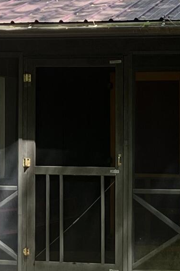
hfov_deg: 9.6
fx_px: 1072
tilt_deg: -1.6
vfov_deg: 14.3
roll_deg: -0.8
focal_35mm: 143
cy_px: 147
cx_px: 121
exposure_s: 1/1266
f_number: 1.5
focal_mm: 5.7
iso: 50
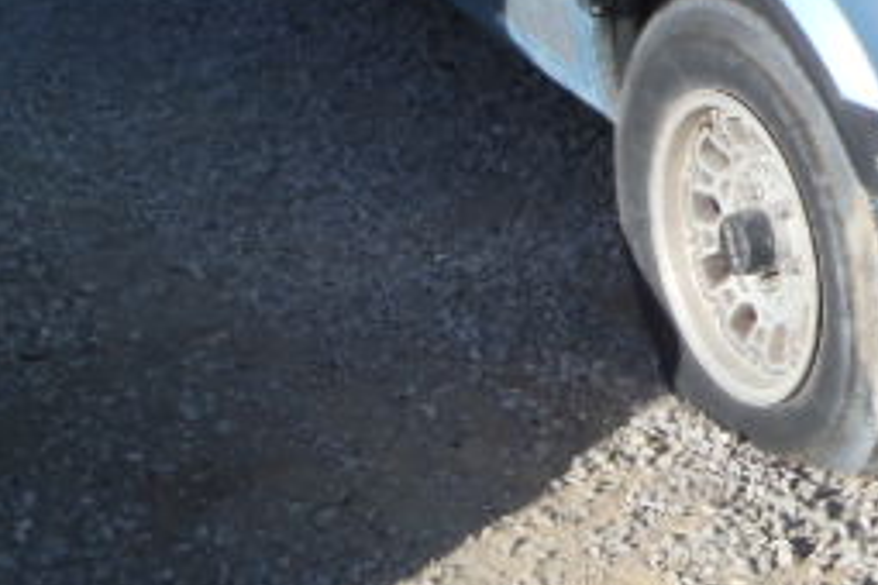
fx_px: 2292
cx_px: 1060
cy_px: -213
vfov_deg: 13.9
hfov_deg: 20.3
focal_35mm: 94
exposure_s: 1/250
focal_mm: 6.53
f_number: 5
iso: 80
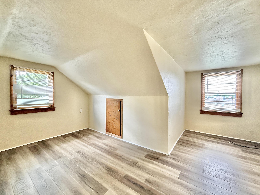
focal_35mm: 14
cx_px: 130
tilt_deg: +0.2
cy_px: 98
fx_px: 105
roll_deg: -1.8
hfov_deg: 102.1
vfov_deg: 85.7
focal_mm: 2.22
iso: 250
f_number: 2.2
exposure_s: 1/60
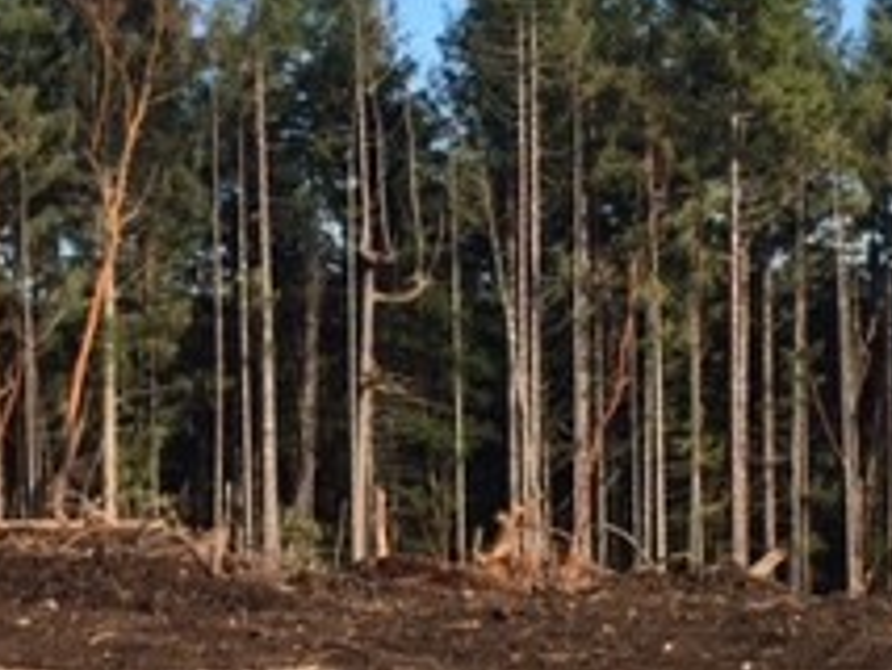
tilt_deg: -4.5
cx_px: 214
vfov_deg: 17.0
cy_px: 419
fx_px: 2243
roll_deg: +1.9
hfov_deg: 22.3
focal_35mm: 87
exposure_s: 1/1236
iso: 32
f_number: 2.2
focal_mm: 4.15
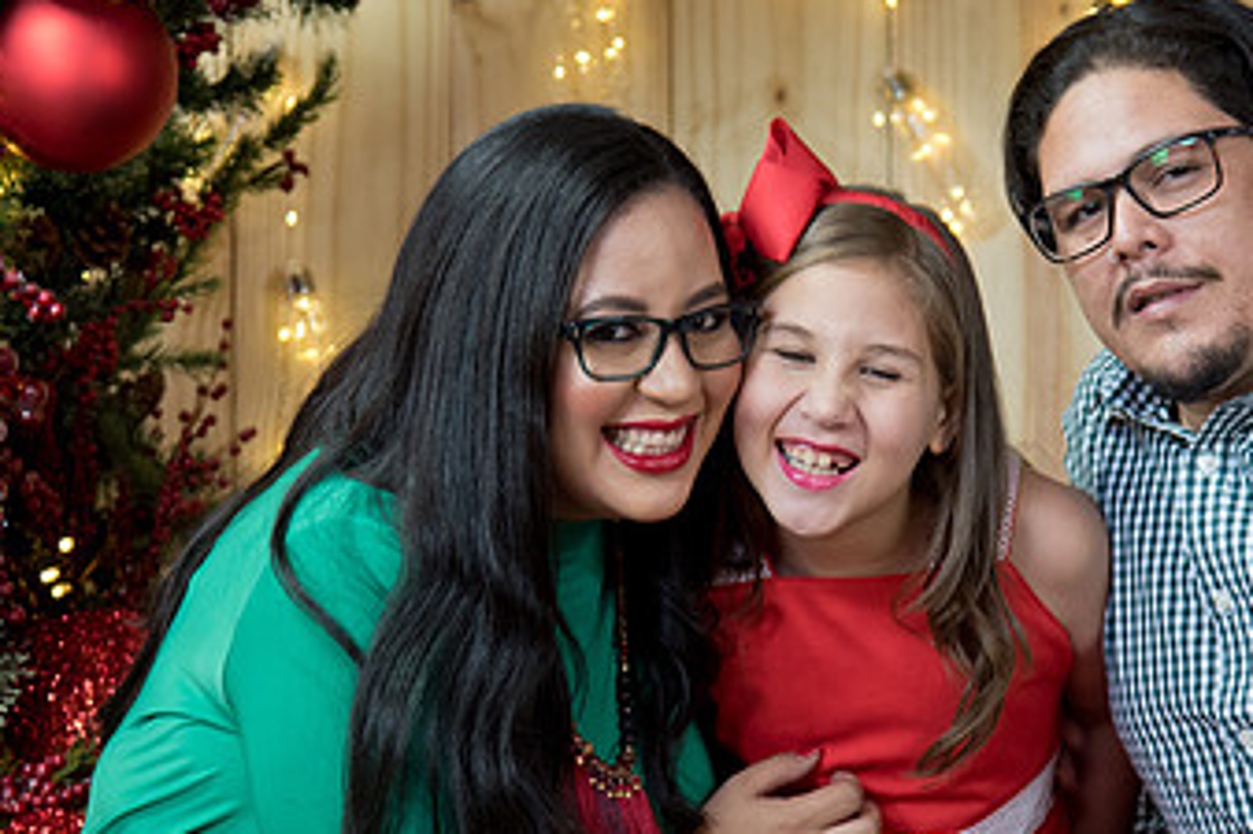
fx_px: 5496
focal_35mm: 158
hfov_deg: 13.0
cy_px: 470
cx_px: 756
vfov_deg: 8.7
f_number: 4.5
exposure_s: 1/80
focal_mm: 92
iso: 1000
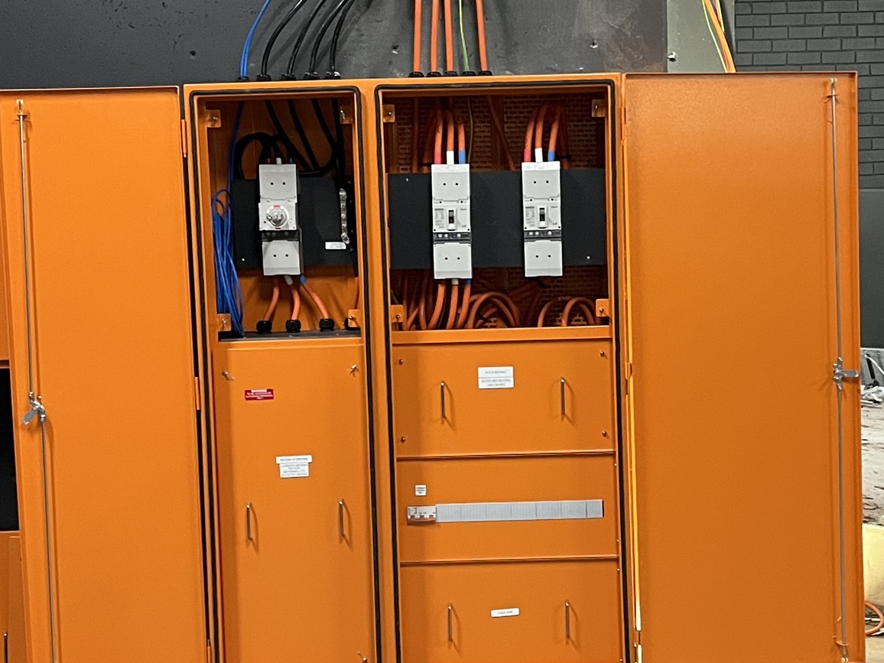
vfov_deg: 51.4
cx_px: 429
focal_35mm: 27
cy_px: 336
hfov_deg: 65.3
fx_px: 690
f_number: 1.6
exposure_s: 1/50
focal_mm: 5.1
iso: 500
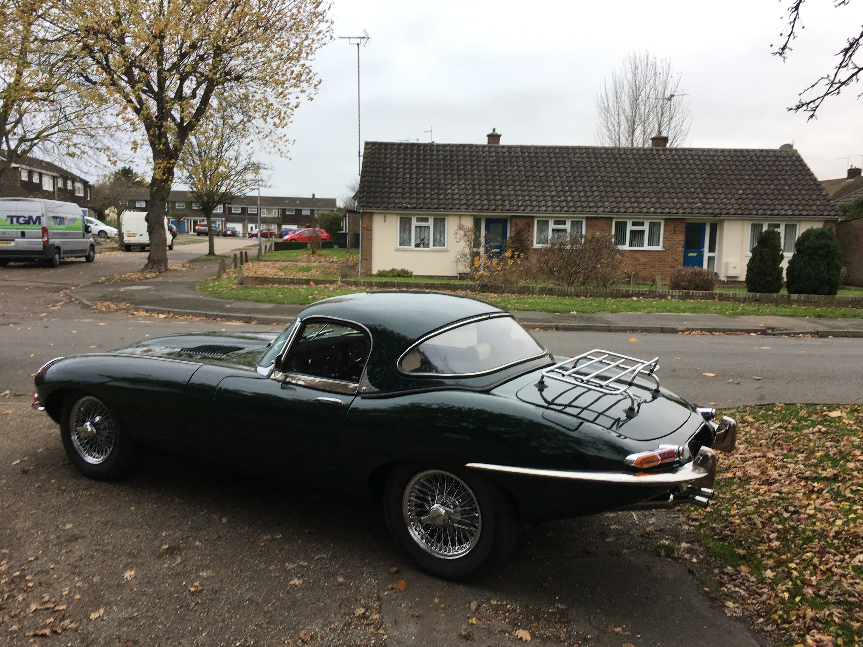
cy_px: 324
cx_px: 432
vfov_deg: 48.2
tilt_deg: -4.9
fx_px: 723
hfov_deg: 61.7
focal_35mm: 29
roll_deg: -1.5
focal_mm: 4.15
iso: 32
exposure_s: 1/50
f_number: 2.2
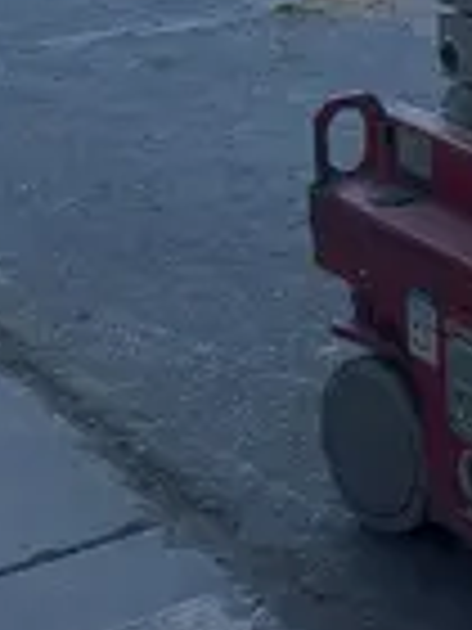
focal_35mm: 136
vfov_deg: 13.9
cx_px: 1002
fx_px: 2473
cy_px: -223
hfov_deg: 10.0
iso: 50
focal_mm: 5.7
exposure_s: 1/2404
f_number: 1.5
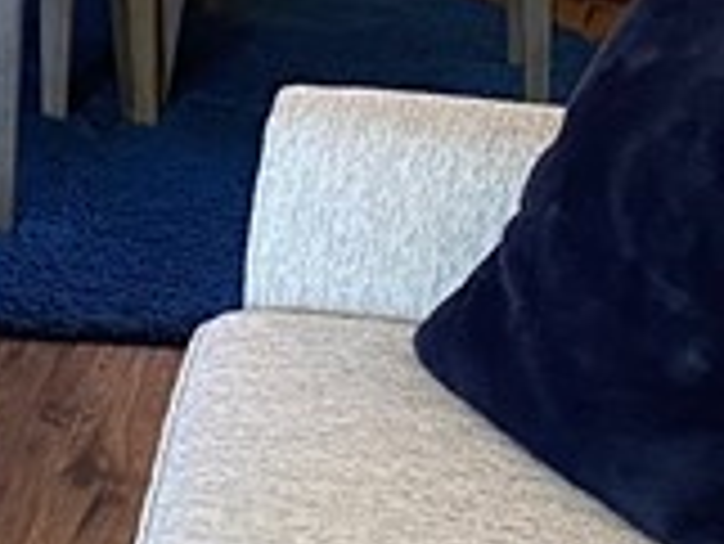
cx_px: -643
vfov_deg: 8.8
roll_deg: -2.0
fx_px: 3454
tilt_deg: -12.5
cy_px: -234
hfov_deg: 11.0
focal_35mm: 165
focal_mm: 4.25
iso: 320
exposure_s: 1/60
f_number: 1.8
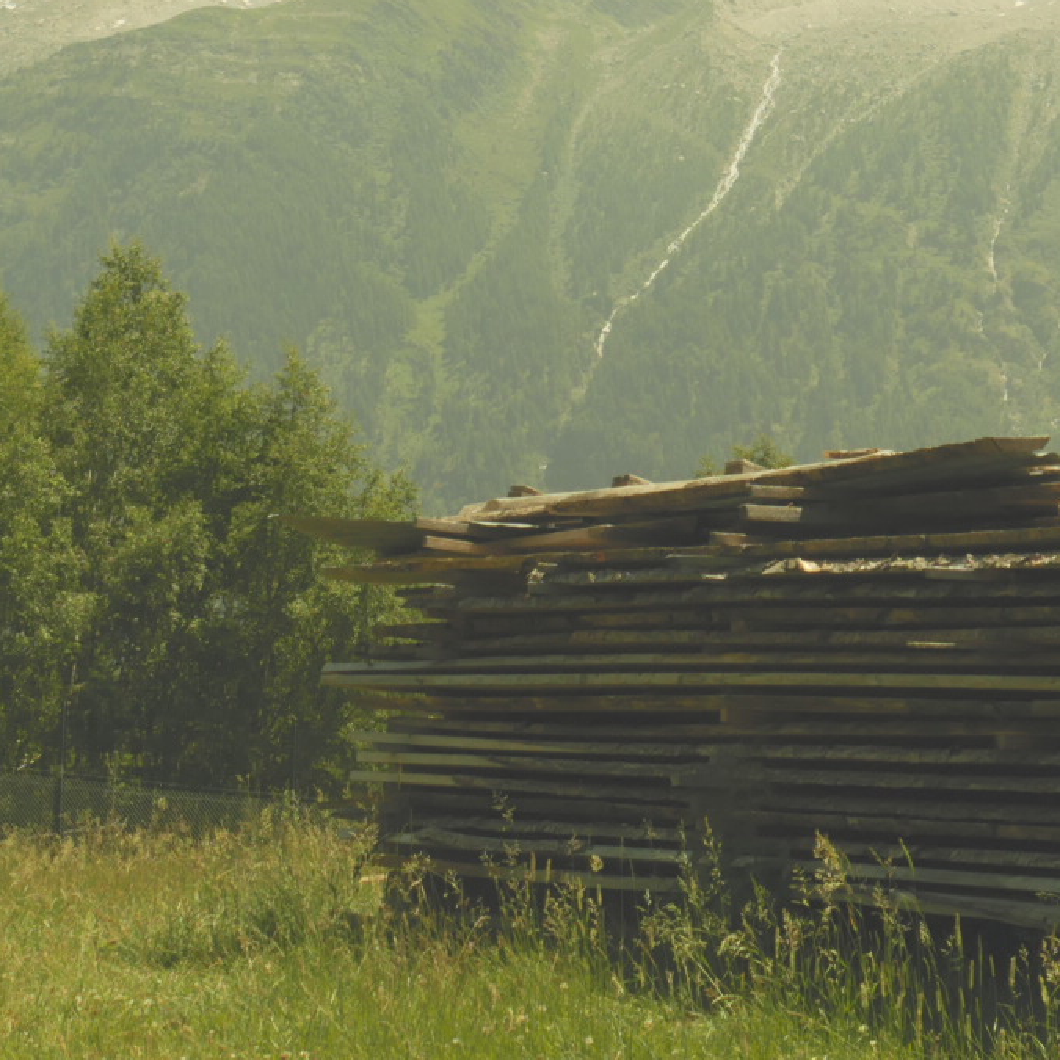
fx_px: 3707
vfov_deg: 15.8
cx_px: 549
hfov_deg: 16.3
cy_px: -100
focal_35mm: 107
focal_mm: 18
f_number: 8
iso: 200
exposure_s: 1/500
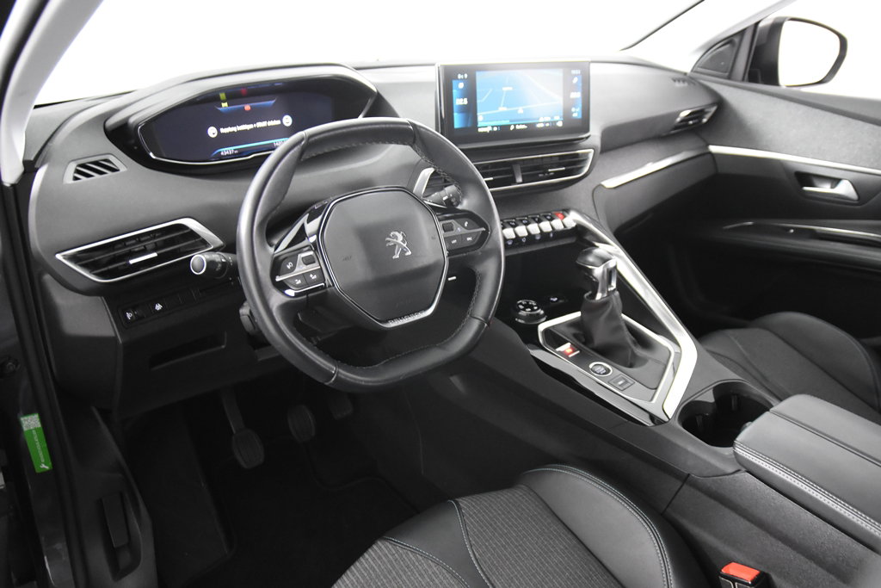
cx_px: 440
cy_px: 294
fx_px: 734
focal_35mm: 30
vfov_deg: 43.6
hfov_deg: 61.9
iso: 3600
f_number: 2.8
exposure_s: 1/30
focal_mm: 20
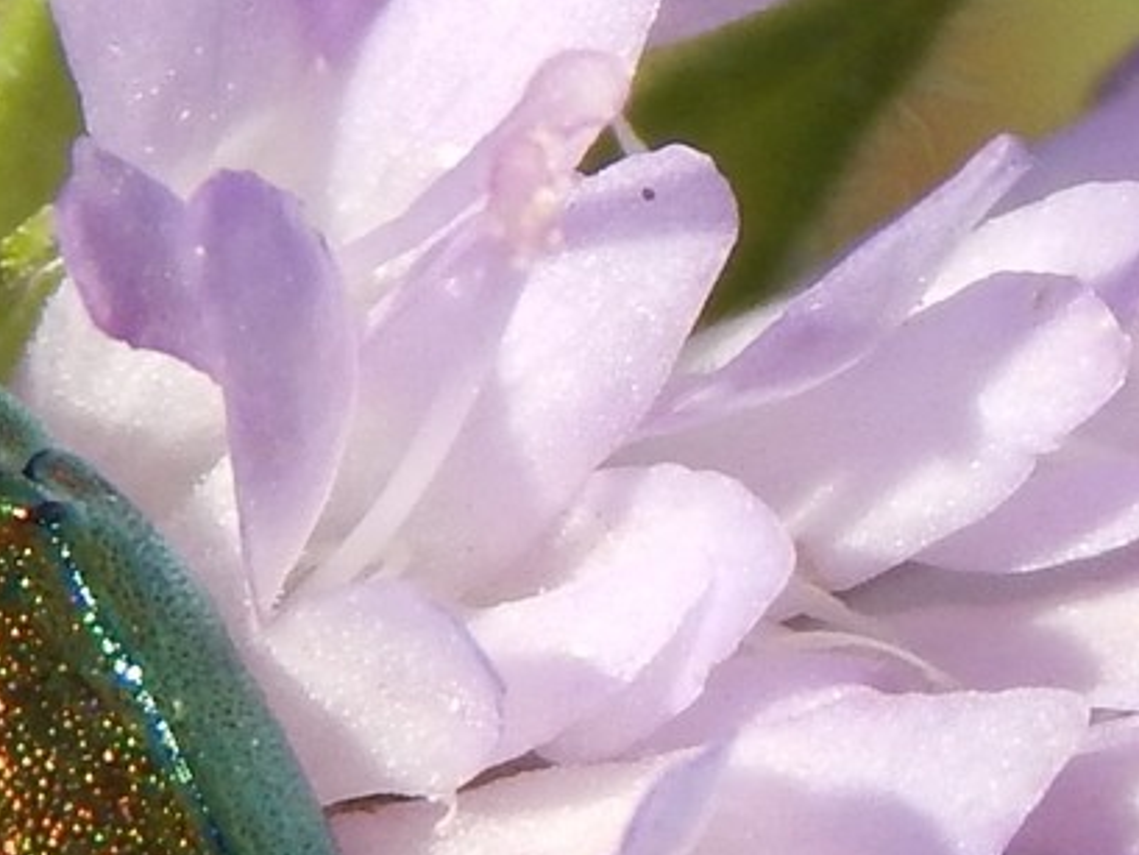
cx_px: -29
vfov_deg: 5.4
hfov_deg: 7.2
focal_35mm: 273
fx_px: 8985
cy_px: 705
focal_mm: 23.4
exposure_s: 1/500
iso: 125
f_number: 4.8
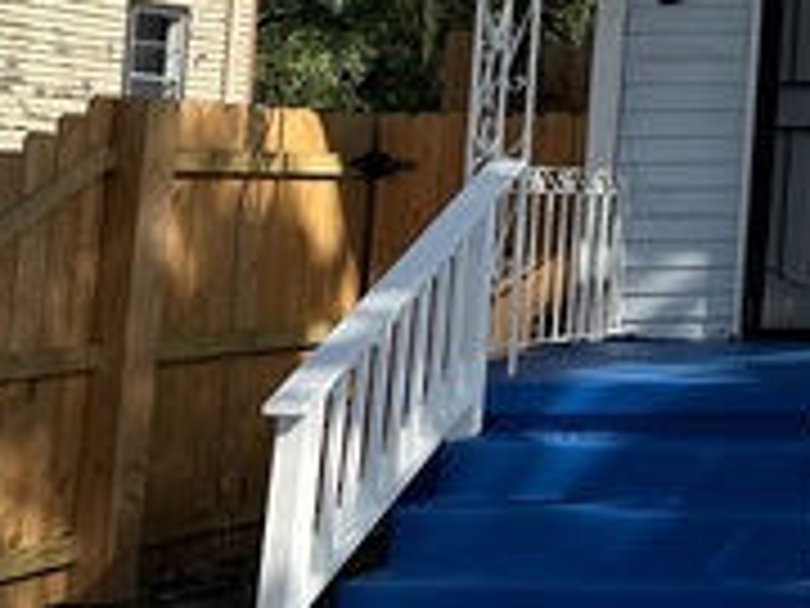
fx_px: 2083
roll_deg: -0.5
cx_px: 1433
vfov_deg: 15.9
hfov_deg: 17.9
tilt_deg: +8.1
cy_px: -126
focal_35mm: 89
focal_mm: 6.86
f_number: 1.78
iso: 80
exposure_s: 1/1779
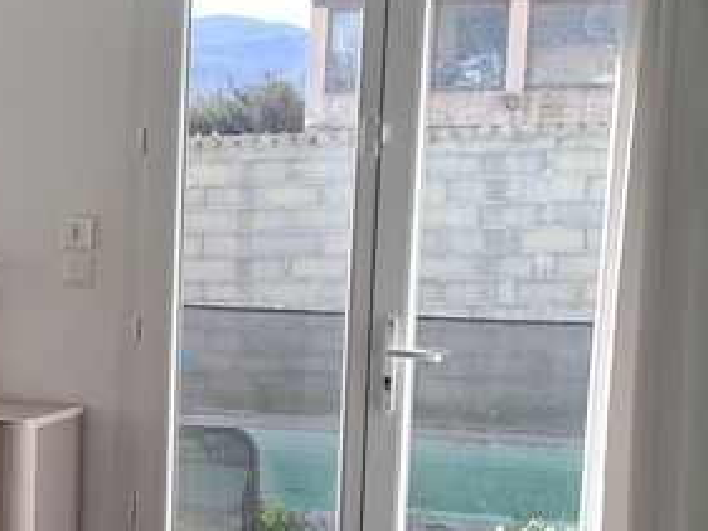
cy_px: 448
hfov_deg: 20.7
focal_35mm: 89
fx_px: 1821
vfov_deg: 16.4
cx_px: -108
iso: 32
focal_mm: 4.65
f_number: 1.8
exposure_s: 1/255
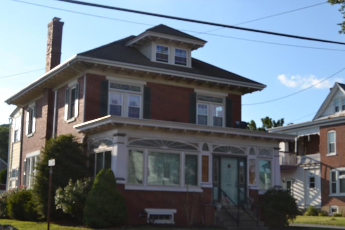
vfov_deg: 23.9
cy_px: 129
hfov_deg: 35.3
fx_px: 543
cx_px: 175
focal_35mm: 57
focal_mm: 31
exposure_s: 1/200
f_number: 7.1
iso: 100
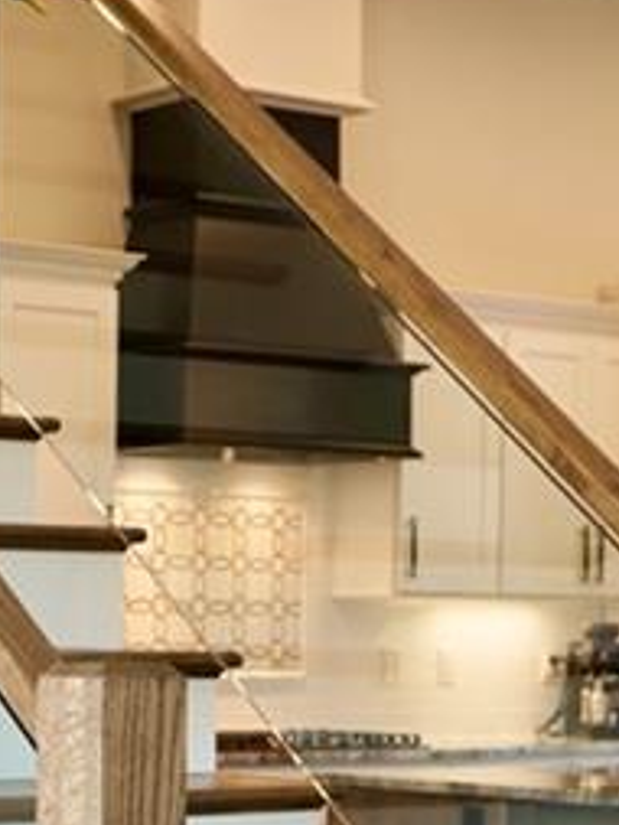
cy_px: 750
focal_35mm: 109
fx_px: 2597
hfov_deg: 13.4
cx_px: 20
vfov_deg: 17.7
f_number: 4
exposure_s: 1/160
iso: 640
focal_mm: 28
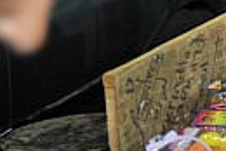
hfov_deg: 6.7
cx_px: 781
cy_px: -102
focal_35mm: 263
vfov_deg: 5.2
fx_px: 1653
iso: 1000
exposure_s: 1/100
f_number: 2.8
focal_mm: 38
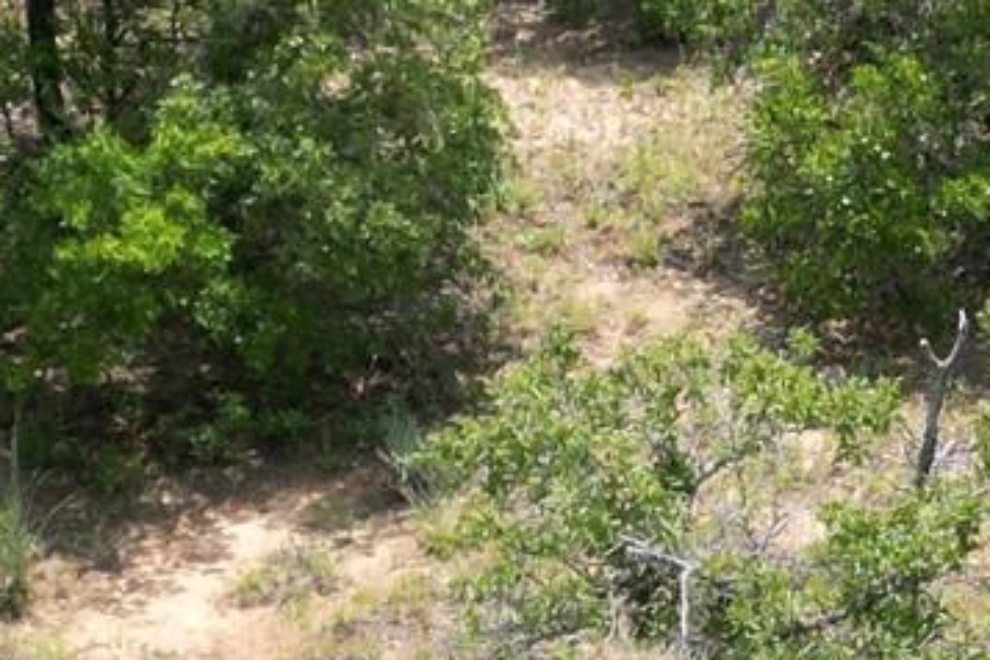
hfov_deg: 13.7
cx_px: 1342
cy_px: 577
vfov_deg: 9.6
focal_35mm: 143
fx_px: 3932
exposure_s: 1/1600
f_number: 1.7
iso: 120
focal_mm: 6.72
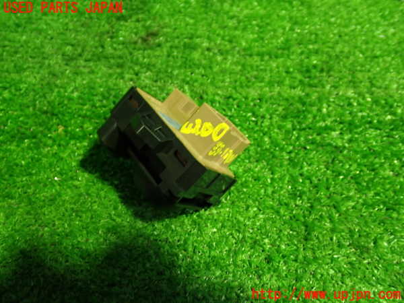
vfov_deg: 39.7
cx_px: 202
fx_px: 420
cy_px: 152
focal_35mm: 36
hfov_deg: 51.4
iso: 500
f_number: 2.5
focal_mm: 6.37
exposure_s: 1/40
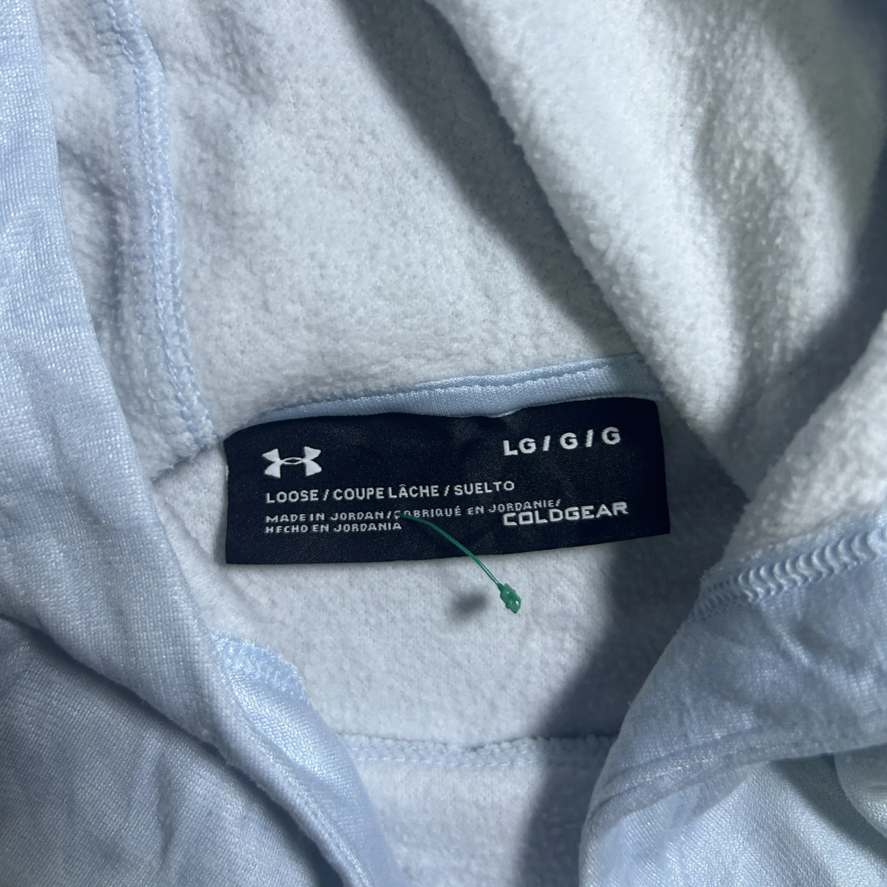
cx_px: 441
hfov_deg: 52.5
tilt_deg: -61.0
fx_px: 899
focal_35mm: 31
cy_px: 362
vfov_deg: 52.2
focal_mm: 5.7
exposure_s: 1/100
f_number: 1.5
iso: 125
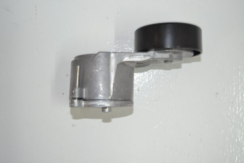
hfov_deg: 41.1
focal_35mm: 48
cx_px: 122
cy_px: 82
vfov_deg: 28.1
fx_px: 325
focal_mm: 32
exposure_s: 1/15
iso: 200
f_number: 4.5
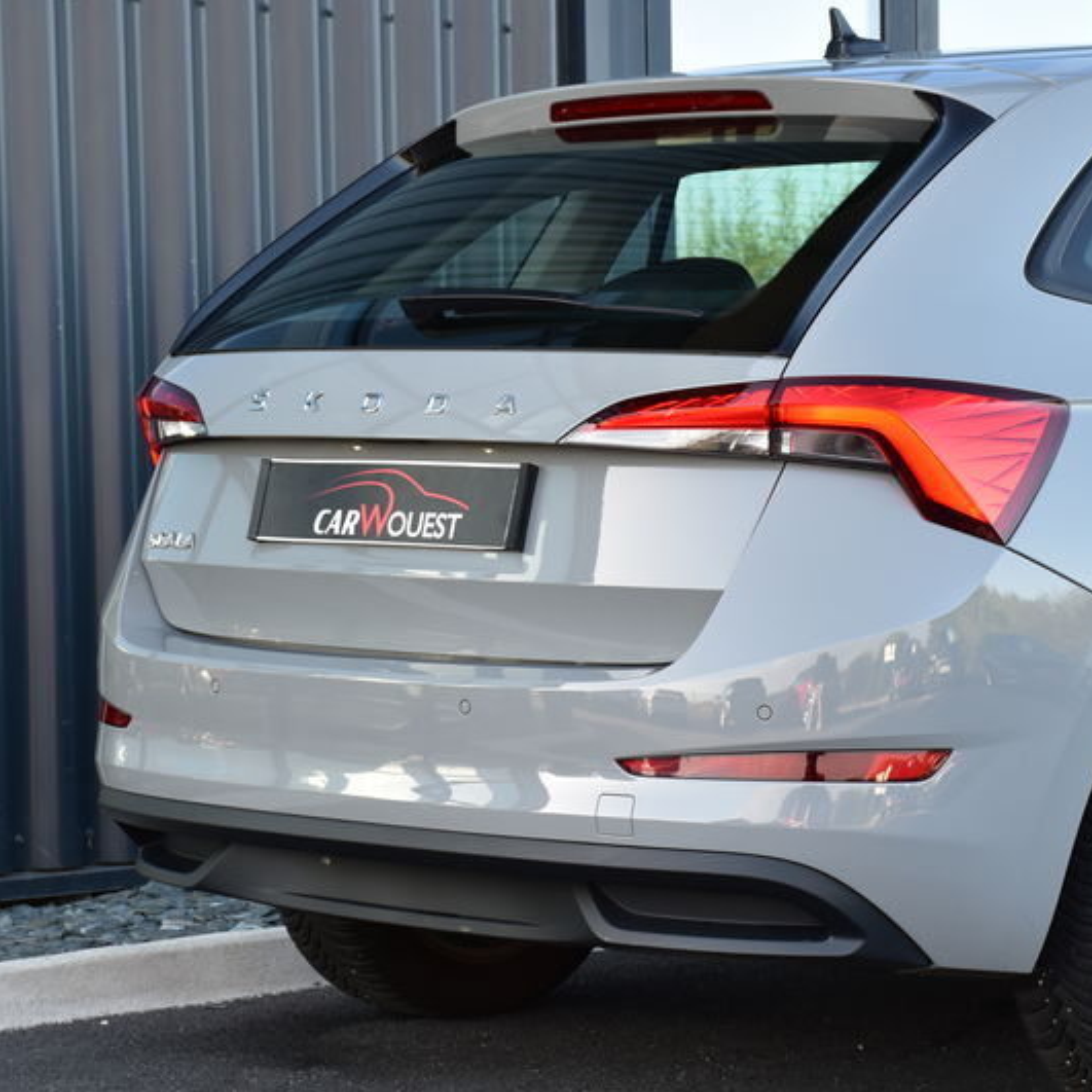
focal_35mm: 120
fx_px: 4283
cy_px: 581
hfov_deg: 14.5
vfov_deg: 14.5
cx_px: 695
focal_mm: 50
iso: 400
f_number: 8
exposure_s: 1/60
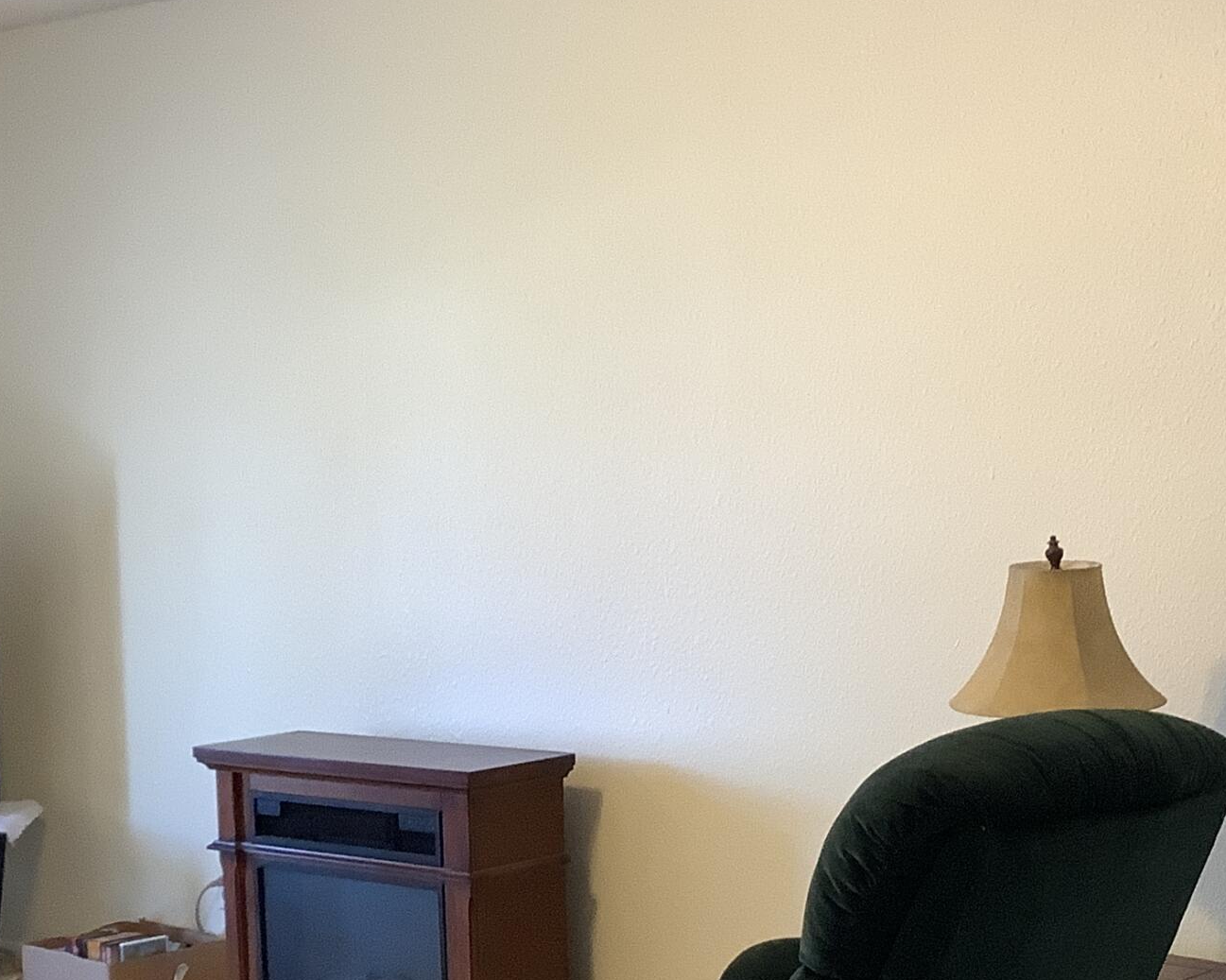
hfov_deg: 27.1
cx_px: 484
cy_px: 763
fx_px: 2539
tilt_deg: -8.0
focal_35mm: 70
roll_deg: +1.7
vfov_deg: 21.6
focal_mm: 3.3
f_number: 2.4
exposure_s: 1/60
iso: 200
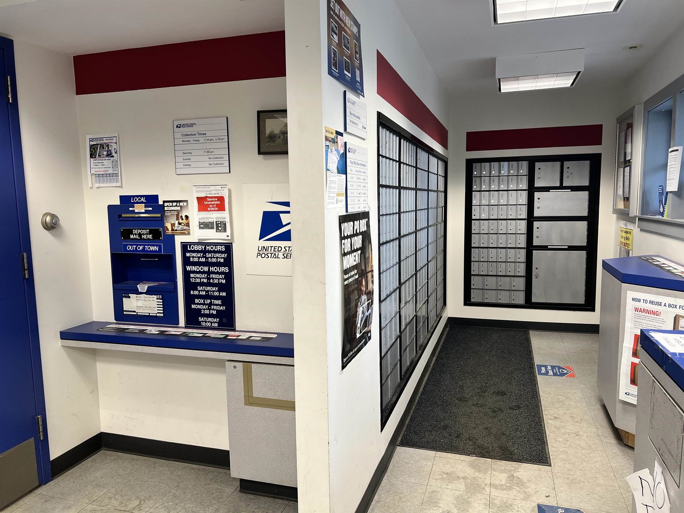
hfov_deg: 67.3
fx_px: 514
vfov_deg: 53.1
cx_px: 342
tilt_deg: -6.4
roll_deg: +1.4
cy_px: 256
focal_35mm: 26
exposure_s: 1/61
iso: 80
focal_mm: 5.7
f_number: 1.5
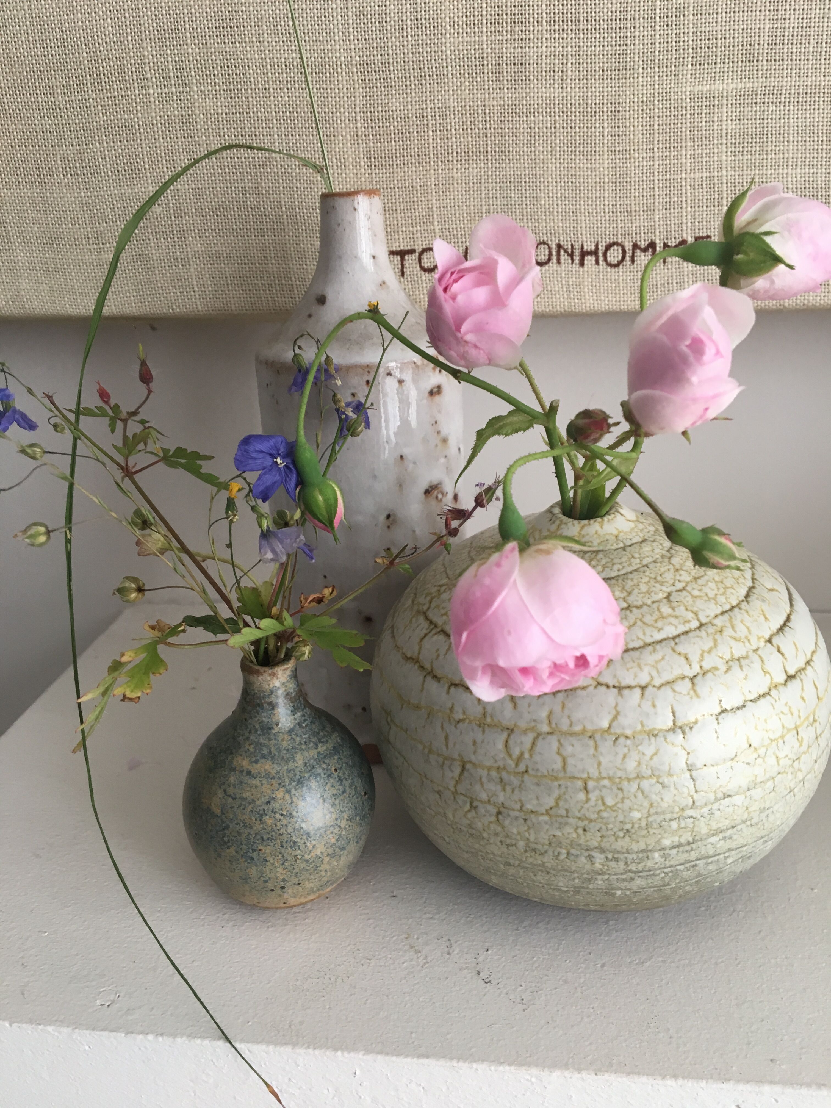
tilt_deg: -20.5
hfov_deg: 48.2
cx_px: 416
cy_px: 554
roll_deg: +1.4
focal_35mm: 29
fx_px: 928
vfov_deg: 61.7
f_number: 2.2
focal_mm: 4.15
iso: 80
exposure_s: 1/33
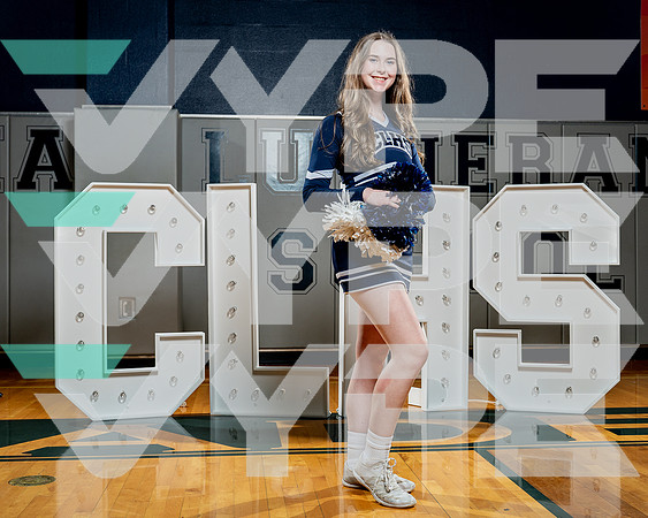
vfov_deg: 31.9
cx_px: 321
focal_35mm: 47
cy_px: 247
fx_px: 907
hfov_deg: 39.3
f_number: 5.6
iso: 250
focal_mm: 35
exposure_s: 1/250
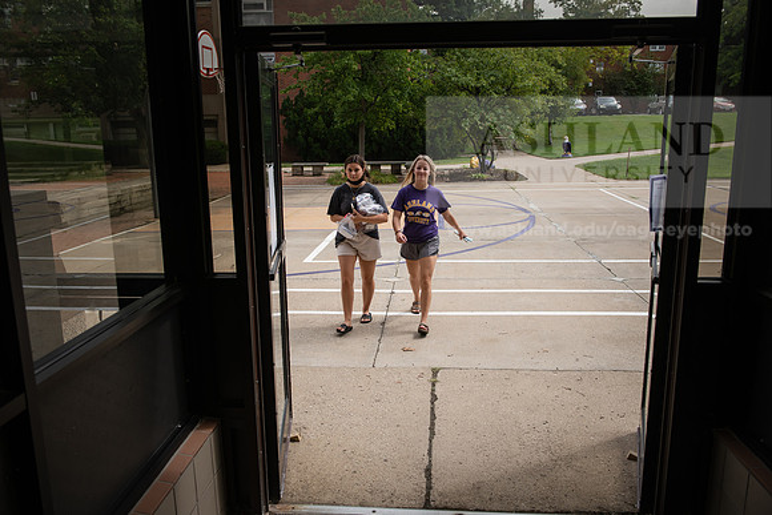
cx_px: 386
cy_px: 258
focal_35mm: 31
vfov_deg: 42.3
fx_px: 665
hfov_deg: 60.3
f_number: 4.5
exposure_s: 1/800
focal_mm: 31
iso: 160
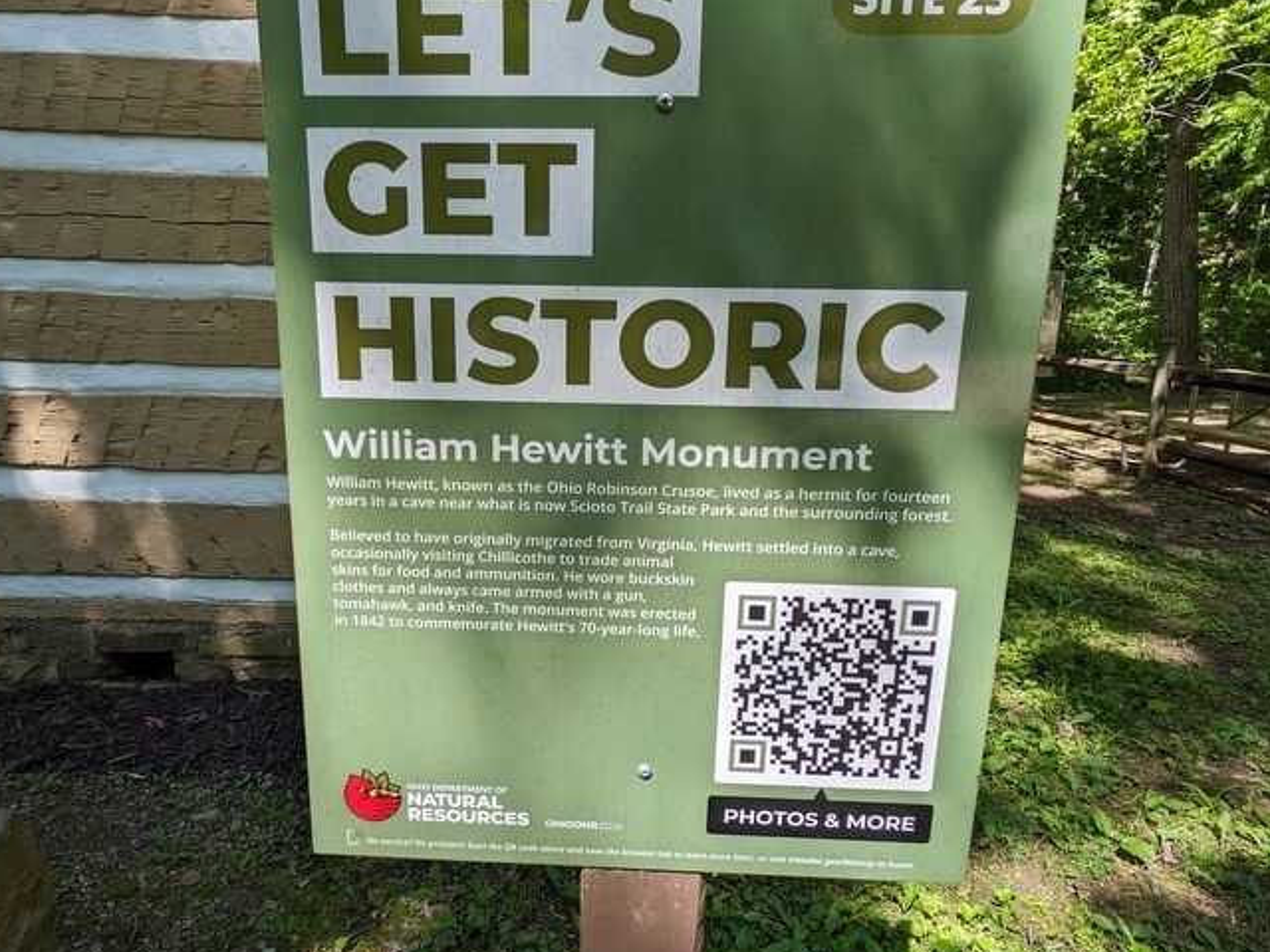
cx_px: 579
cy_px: 464
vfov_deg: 66.0
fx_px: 734
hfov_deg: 81.6
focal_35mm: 20
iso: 29
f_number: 2.2
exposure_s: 1/349
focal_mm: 2.22
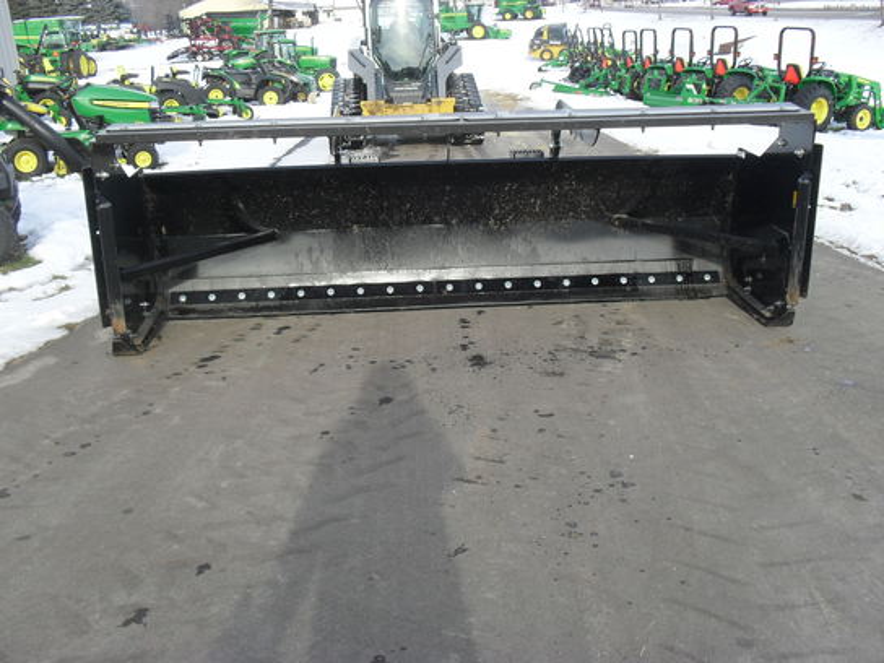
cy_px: 332
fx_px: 894
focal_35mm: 35
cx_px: 442
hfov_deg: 52.6
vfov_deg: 40.7
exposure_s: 1/350
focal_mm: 6.3
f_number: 3.2
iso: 100
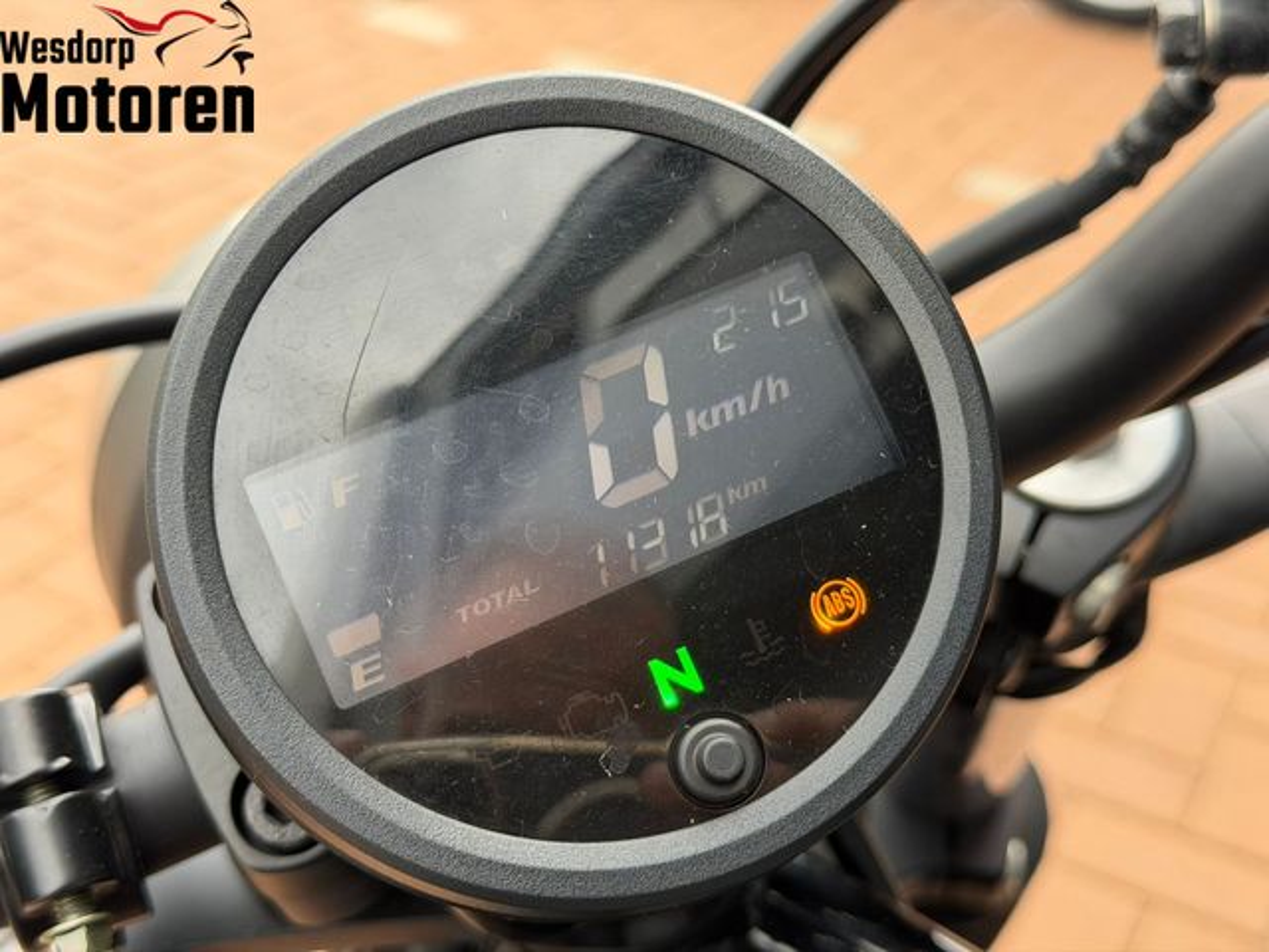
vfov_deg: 30.3
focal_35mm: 48
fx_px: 1760
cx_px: 634
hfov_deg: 39.7
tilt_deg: -30.4
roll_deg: -8.4
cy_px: 476
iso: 50
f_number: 1.78
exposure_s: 1/150
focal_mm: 6.76
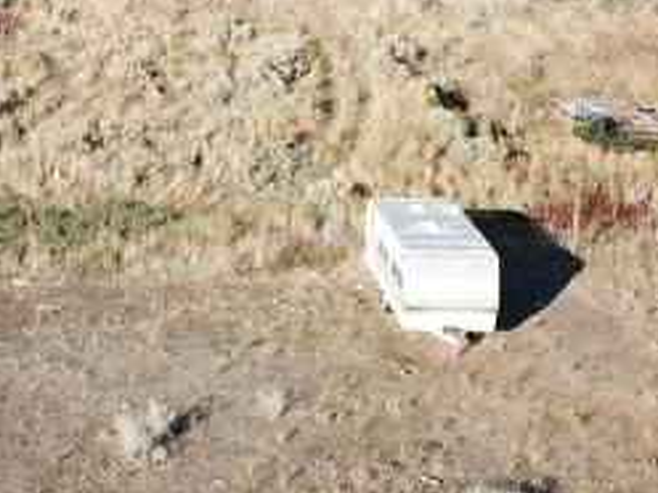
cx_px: 40
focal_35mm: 67
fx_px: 1274
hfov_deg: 27.7
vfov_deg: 21.1
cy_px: -8
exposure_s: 1/50
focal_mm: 4.73
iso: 110
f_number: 2.2
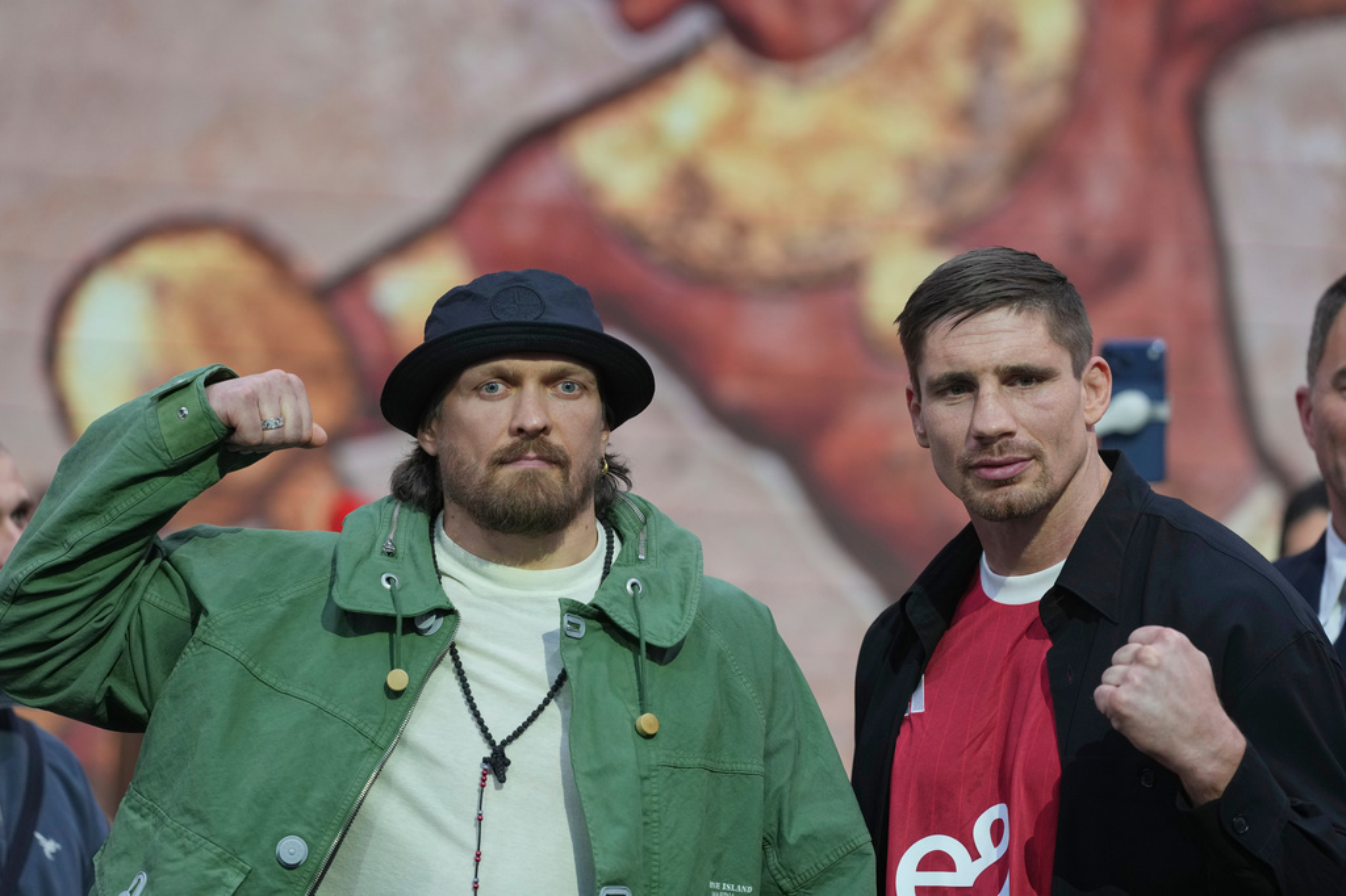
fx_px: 11212
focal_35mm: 300
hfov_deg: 6.9
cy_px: 448
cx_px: 673
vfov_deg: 4.6
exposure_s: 1/400
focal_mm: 300
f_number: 3.5
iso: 800
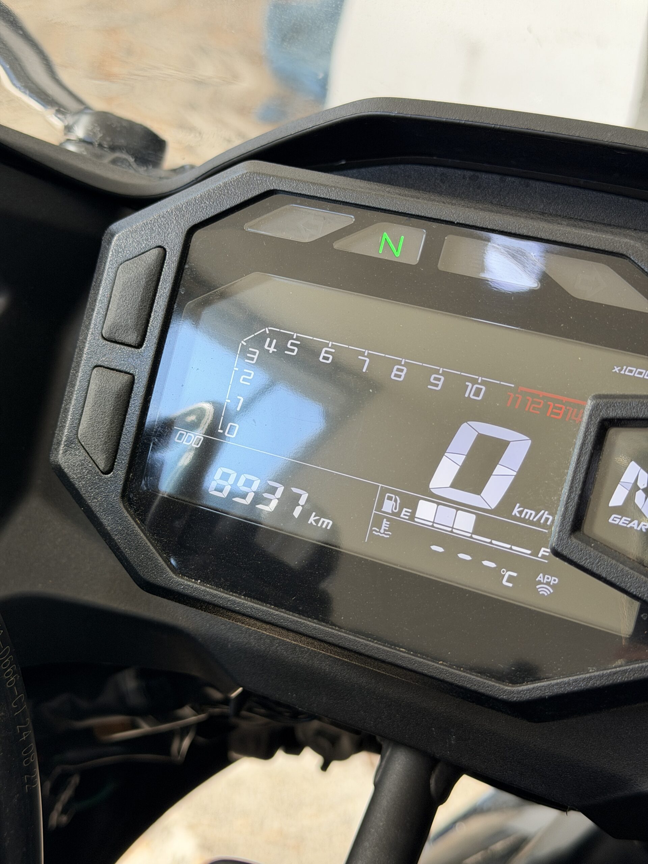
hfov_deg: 30.3
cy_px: 432
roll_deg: -8.7
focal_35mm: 48
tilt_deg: -43.3
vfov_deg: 39.7
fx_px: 1198
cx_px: 324
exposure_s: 1/157
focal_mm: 6.76
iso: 64
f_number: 1.78
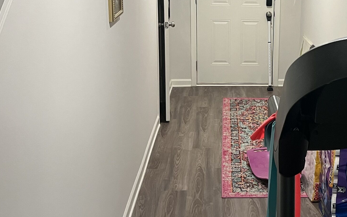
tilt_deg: -12.9
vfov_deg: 22.2
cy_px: 66
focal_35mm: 58
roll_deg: -1.2
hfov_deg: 34.2
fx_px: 548
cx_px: 272
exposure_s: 1/60
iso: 250
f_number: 1.5
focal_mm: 5.7
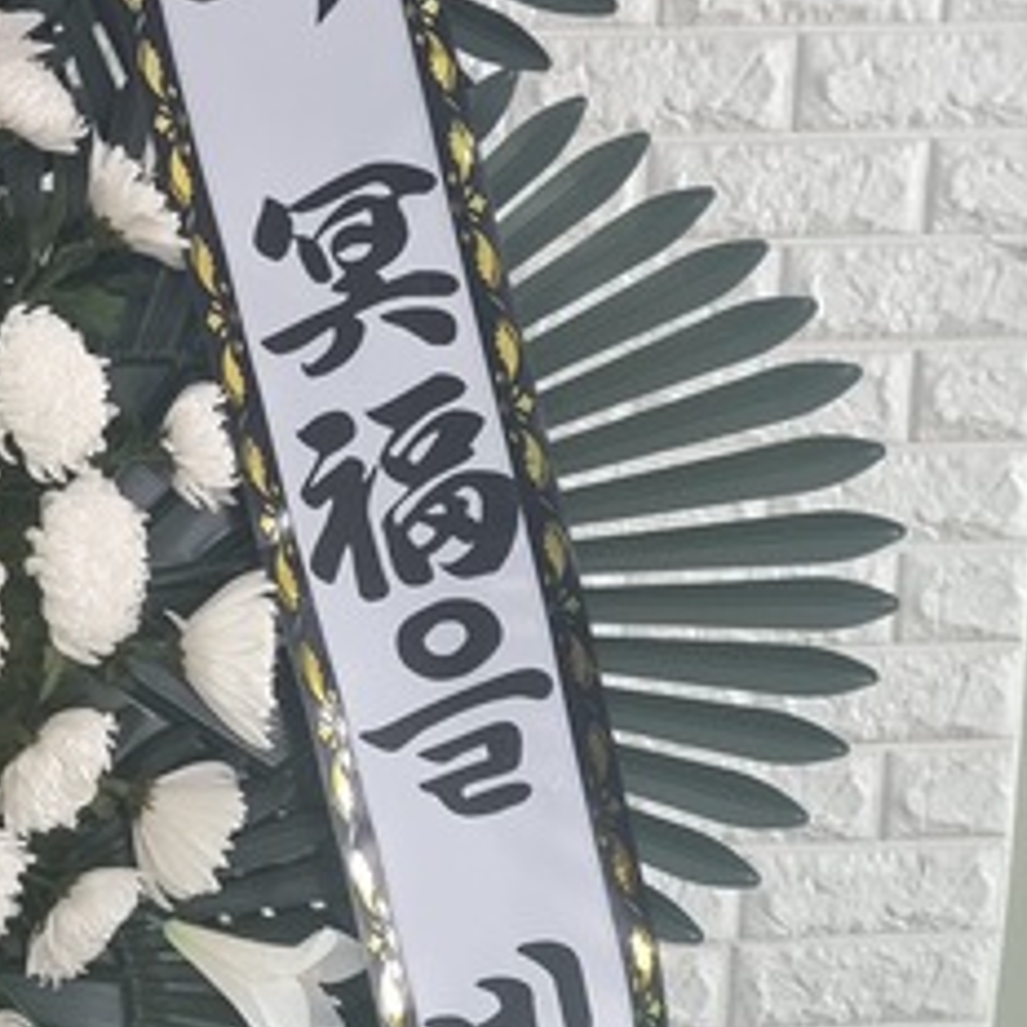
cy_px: 164
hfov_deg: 21.5
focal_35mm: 73
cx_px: -288
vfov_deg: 23.2
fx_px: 2450
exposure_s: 1/120
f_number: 1.8
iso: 250
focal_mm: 6.7
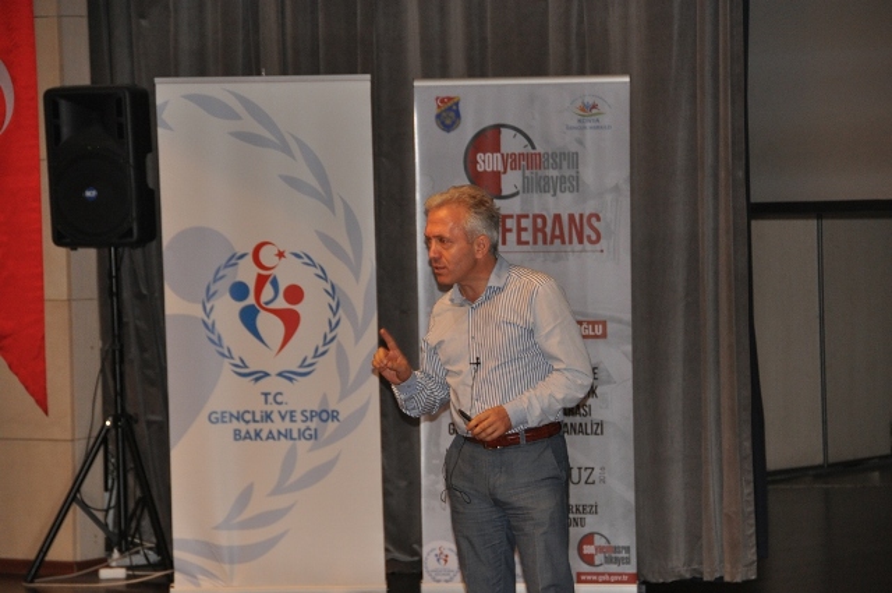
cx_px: 446
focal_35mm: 158
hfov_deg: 13.1
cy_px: 296
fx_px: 3898
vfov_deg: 8.7
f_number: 5.3
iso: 1000
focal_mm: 105
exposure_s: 1/60
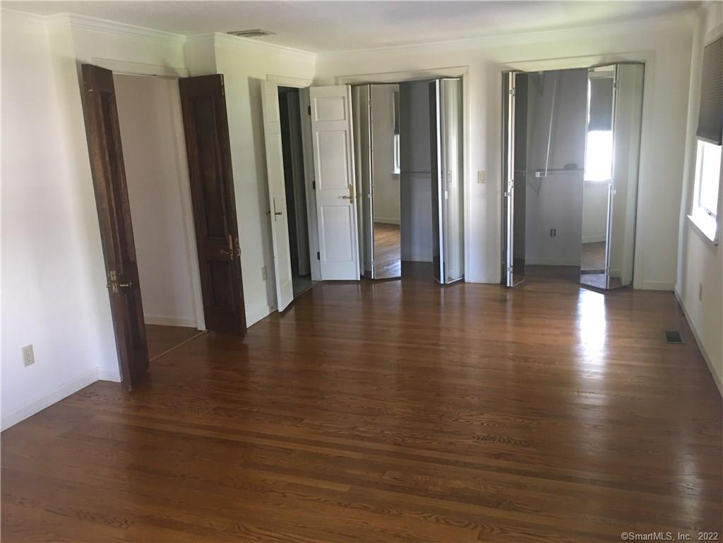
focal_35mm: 29
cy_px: 272
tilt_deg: -11.4
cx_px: 362
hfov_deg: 61.7
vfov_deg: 48.2
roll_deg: +2.4
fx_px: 606
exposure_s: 1/10
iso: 80
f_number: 2.2
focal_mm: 4.15
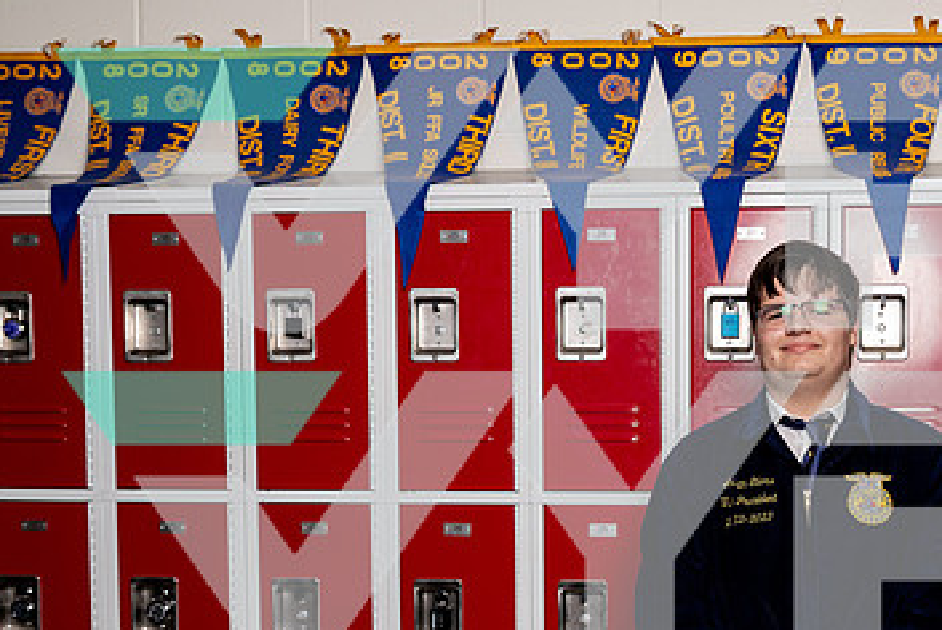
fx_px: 1205
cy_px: 514
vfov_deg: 28.6
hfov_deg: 41.1
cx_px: 742
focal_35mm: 46
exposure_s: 1/250
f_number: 5.6
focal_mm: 28
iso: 160
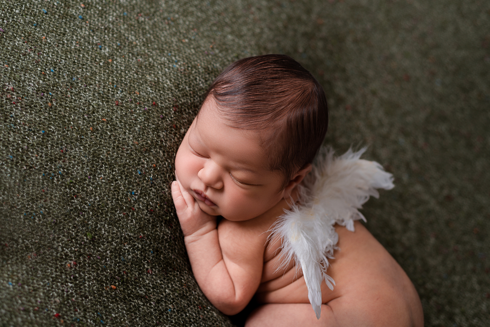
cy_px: 164
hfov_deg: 39.6
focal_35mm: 50
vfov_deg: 27.0
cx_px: 245
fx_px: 681
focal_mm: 50
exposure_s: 1/160
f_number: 3.5
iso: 80
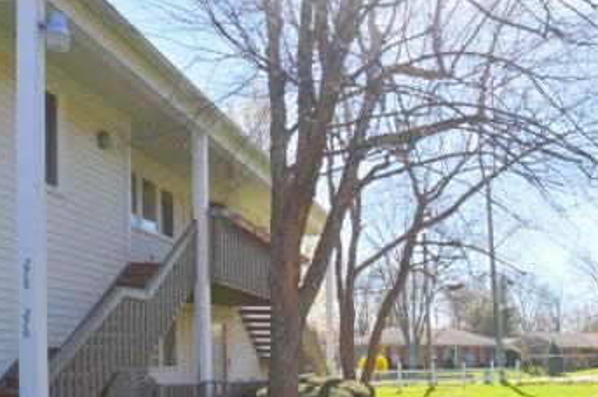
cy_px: 373
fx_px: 681
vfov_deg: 30.8
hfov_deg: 43.4
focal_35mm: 41
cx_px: 537
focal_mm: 13
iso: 400
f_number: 11
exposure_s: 1/400
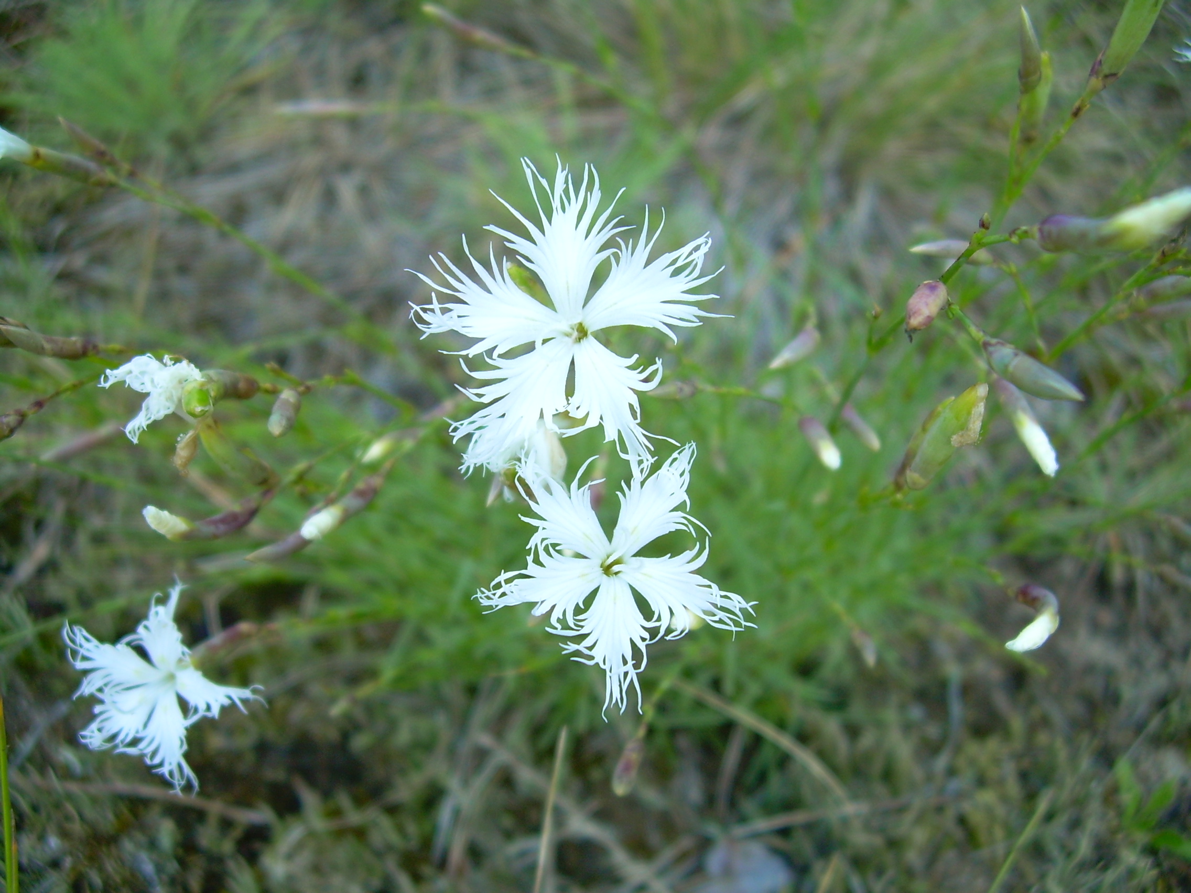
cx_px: 596
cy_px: 446
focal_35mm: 38
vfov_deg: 37.7
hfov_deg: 49.0
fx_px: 1307
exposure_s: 1/105
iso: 50
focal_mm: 6.3
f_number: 2.8
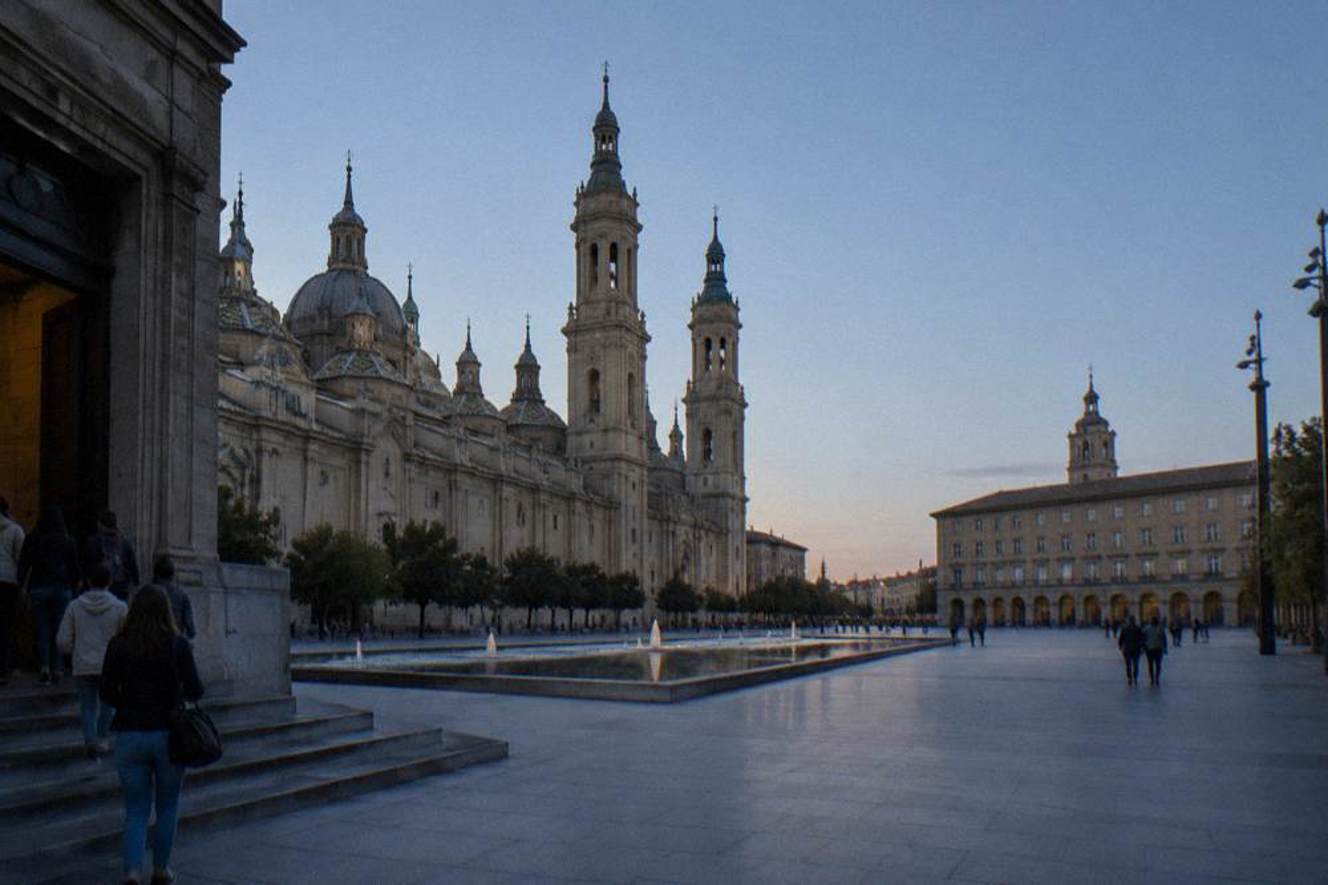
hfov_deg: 54.5
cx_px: 664
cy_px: 442
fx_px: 1291
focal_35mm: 35
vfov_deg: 37.8
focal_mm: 35
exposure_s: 1/500
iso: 400
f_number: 7.1
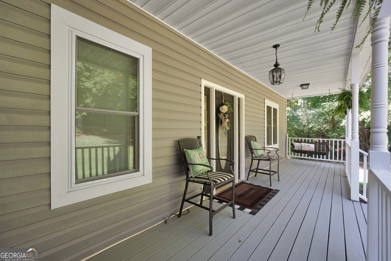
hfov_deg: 100.4
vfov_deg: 77.3
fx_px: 163
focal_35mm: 15
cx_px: 196
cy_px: 130
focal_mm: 10
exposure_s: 1/160
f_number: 4
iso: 500
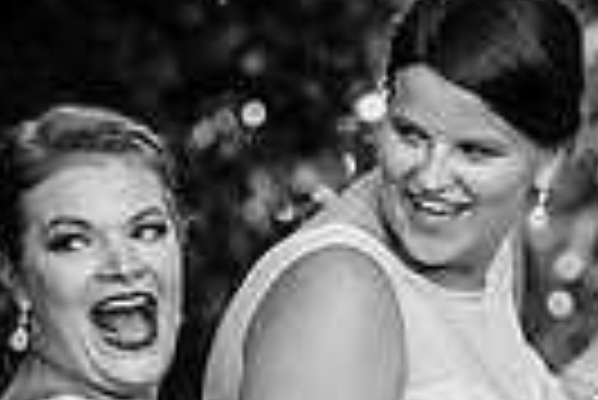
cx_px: 950
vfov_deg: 2.3
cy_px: 604
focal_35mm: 597
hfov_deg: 3.4
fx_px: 9928
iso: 100
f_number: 4
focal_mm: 132
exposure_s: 1/200
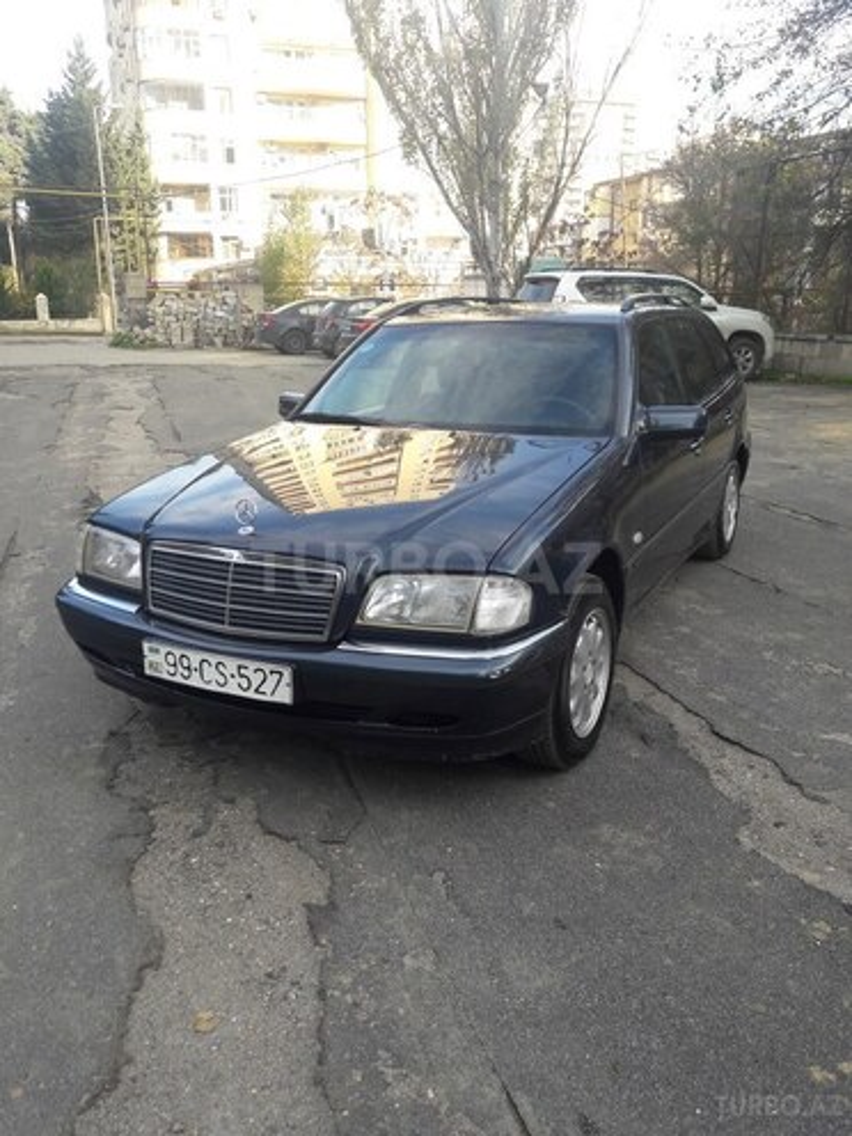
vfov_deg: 63.4
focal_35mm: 28
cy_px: 568
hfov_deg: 49.7
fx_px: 919
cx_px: 426
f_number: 1.9
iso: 40
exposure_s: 1/265
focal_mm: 3.7
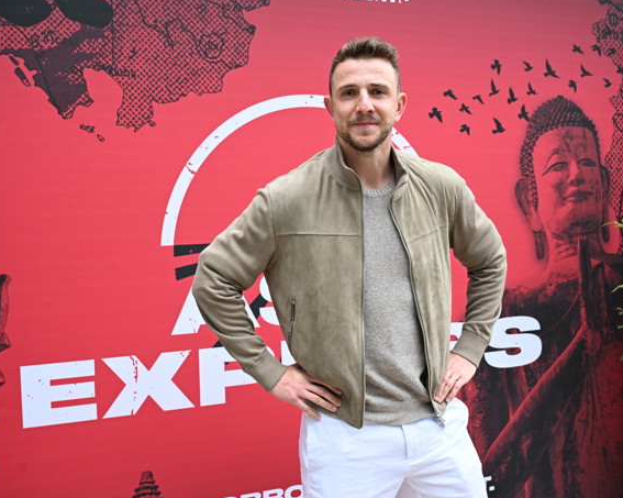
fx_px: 737
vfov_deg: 37.3
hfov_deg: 45.8
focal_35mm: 40
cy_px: 250
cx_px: 298
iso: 800
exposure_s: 1/125
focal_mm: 35
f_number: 5
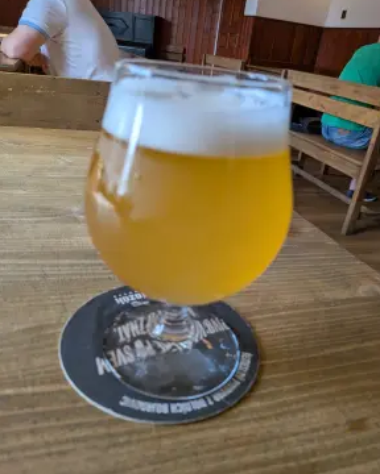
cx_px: 195
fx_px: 366
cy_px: 244
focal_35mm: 26
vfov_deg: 66.0
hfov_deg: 54.9
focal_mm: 4.53
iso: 31
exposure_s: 1/100
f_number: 1.7
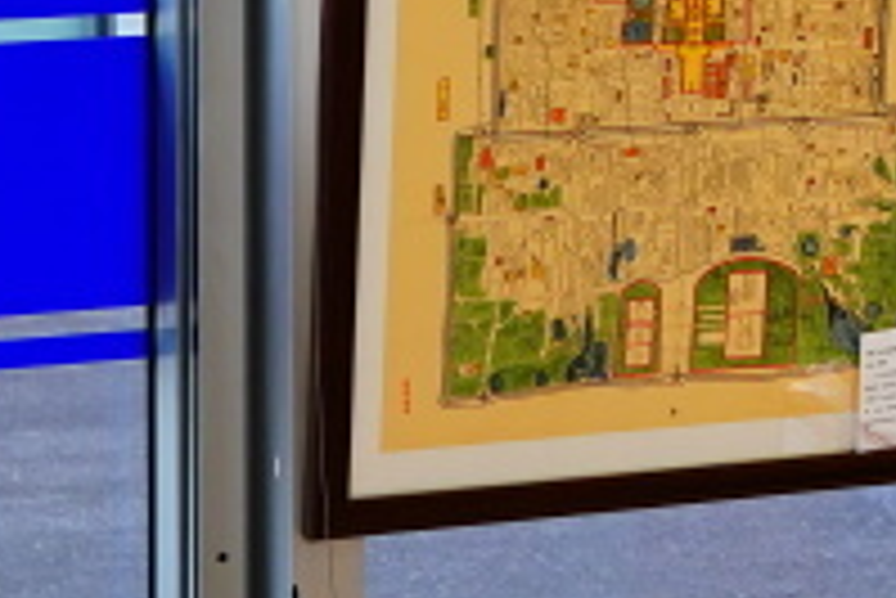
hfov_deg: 9.8
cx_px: 1157
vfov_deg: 6.5
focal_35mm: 206
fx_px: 5131
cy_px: -596
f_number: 3.5
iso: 640
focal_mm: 40
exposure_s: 1/125
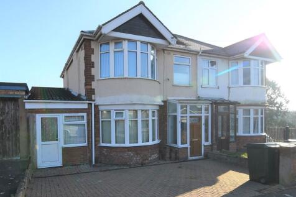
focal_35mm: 16
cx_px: 148
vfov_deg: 72.0
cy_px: 98
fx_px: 136
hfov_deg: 95.0
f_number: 9
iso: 400
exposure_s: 1/320
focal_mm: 11
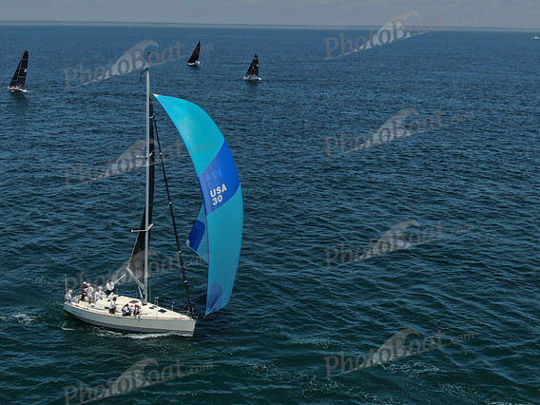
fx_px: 764
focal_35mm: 49
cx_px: 269
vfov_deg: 29.7
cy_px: 201
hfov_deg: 38.9
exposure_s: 1/1600
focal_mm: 8.6
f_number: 3.8
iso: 100
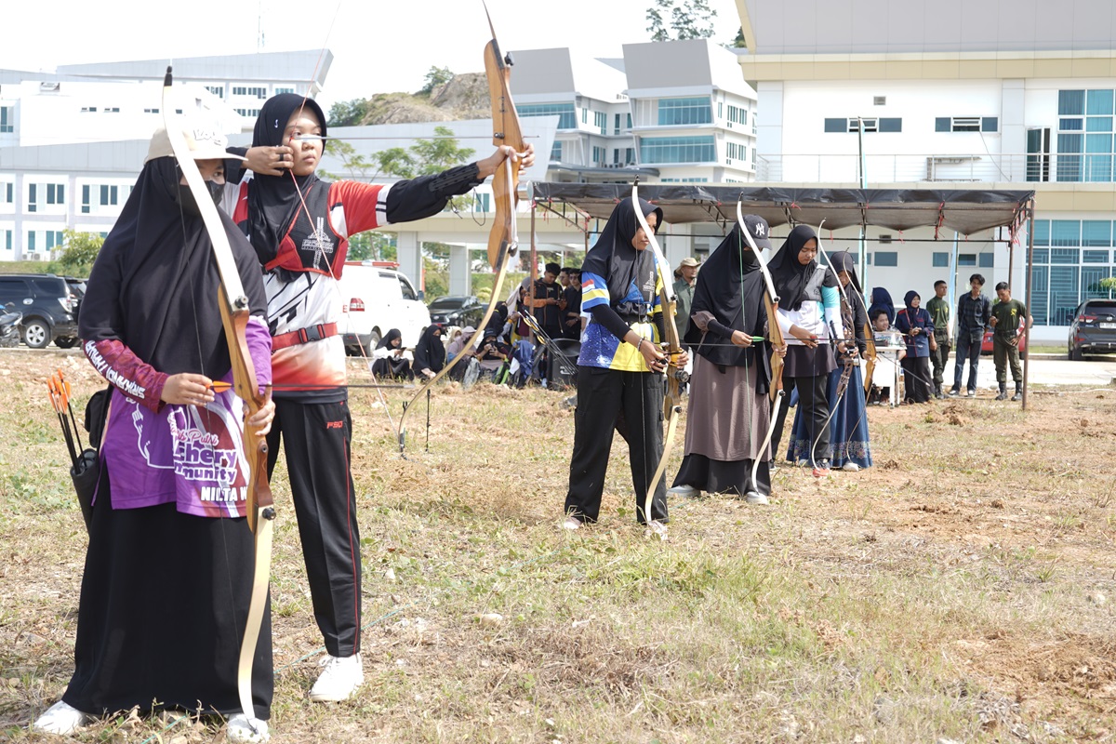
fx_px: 1860
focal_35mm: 60
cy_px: 372
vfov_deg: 22.6
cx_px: 558
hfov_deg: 33.4
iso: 64
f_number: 5.6
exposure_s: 1/100
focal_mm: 60
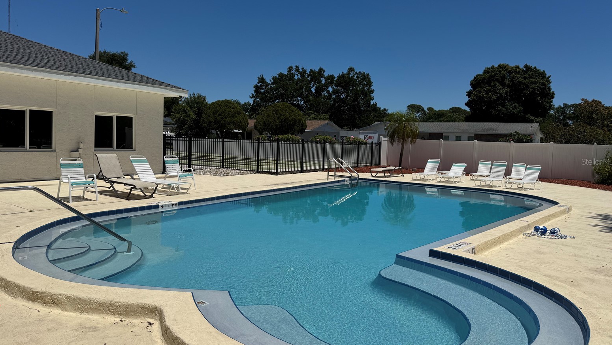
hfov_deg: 69.8
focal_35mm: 27
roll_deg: -2.3
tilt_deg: -3.2
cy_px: 161
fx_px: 438
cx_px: 303
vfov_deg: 42.9
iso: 64
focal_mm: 6.76
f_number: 1.78
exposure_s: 1/12346
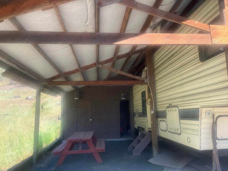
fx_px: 171
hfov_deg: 67.3
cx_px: 114
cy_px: 86
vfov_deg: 53.1
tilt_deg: +9.3
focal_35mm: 26
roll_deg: -0.1
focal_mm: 5.1
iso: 50
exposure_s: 1/454
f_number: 1.6
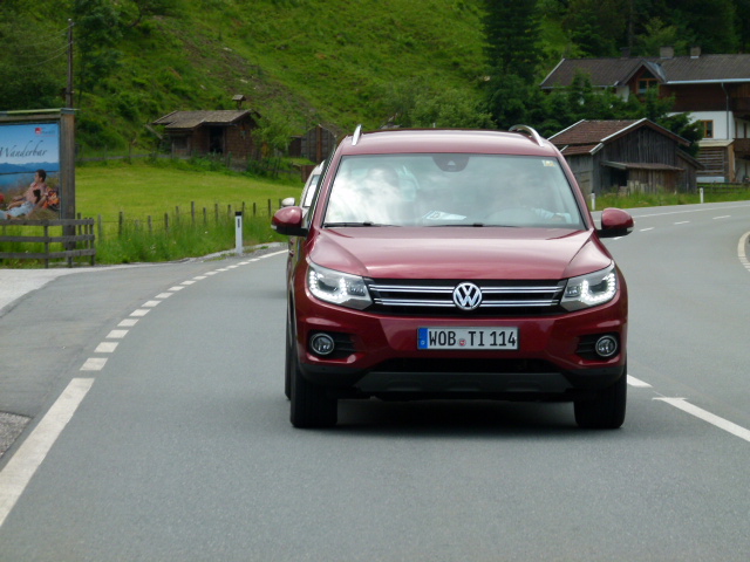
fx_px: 3748
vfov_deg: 8.6
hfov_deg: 11.4
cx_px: 375
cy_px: 281
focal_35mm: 173
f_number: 4
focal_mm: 31.2
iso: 100
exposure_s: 1/500
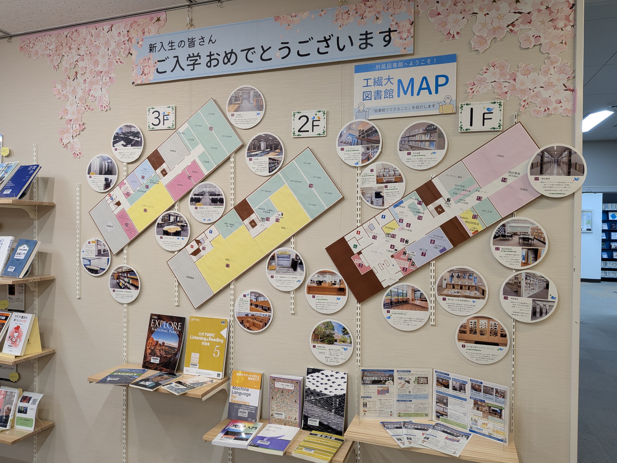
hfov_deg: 71.6
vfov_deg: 56.8
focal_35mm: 24
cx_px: 308
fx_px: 428
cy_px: 232
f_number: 1.7
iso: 23
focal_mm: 4.53
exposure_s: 1/32.1
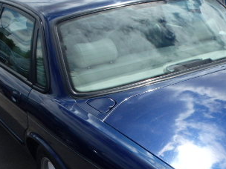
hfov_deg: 32.2
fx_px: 385
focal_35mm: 59
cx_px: 163
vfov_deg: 24.2
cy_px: 146
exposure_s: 1/400
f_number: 11
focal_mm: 5
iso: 320
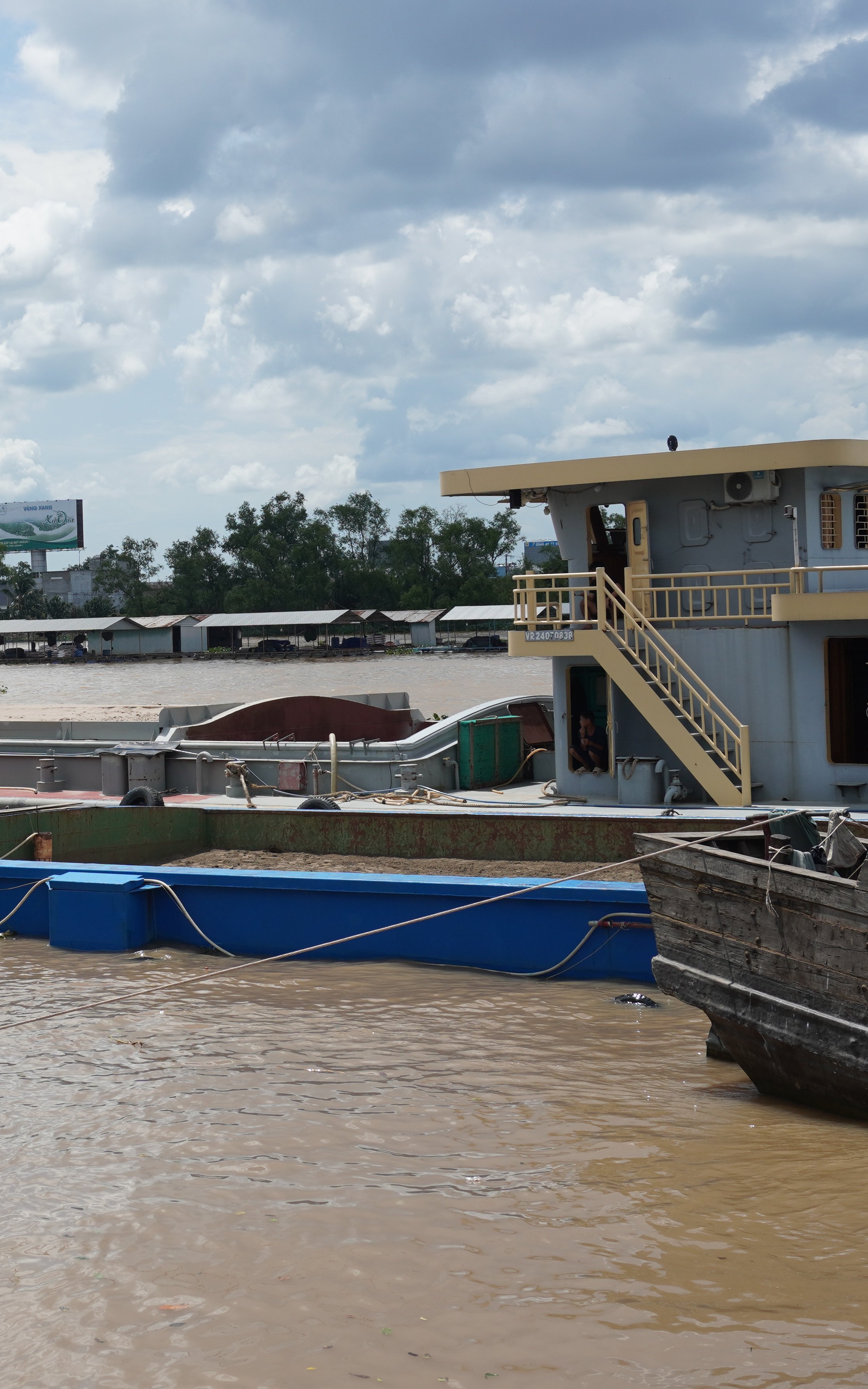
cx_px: 27
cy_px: 640
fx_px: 2535
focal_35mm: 67
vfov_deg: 30.6
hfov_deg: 19.0
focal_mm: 26
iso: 100
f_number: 8
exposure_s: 1/400
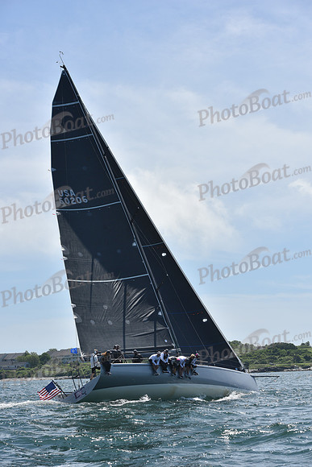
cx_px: 156
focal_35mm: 70
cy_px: 234
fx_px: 909
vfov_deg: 28.8
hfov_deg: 19.5
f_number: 7.1
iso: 250
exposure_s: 1/1250
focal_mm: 70
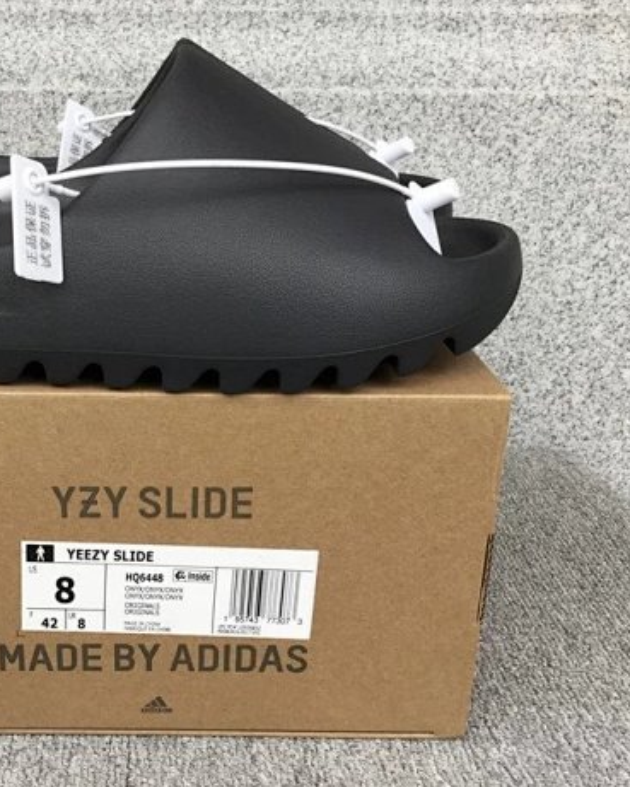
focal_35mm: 42
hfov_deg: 34.9
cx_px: 152
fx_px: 979
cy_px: 379
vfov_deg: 43.8
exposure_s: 1/112
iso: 25
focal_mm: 3.3
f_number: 2.4
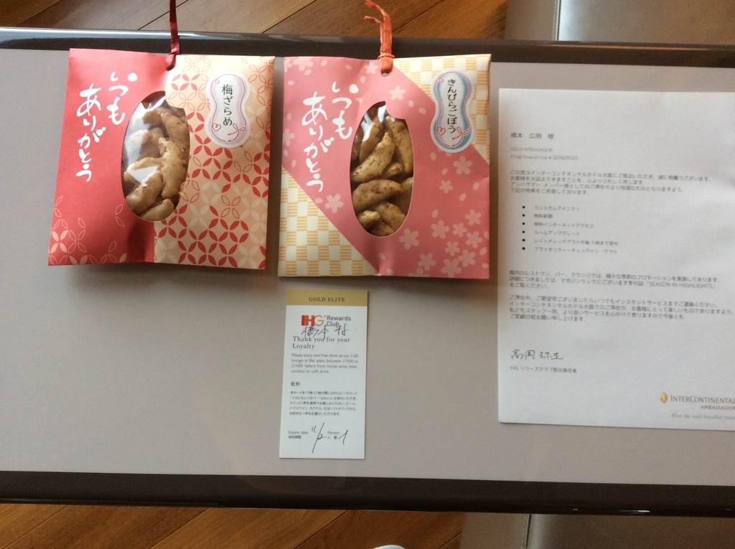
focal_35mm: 32
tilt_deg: -78.6
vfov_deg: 44.1
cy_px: 274
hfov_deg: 56.9
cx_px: 368
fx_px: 679
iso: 100
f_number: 2.4
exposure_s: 1/24
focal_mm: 3.3
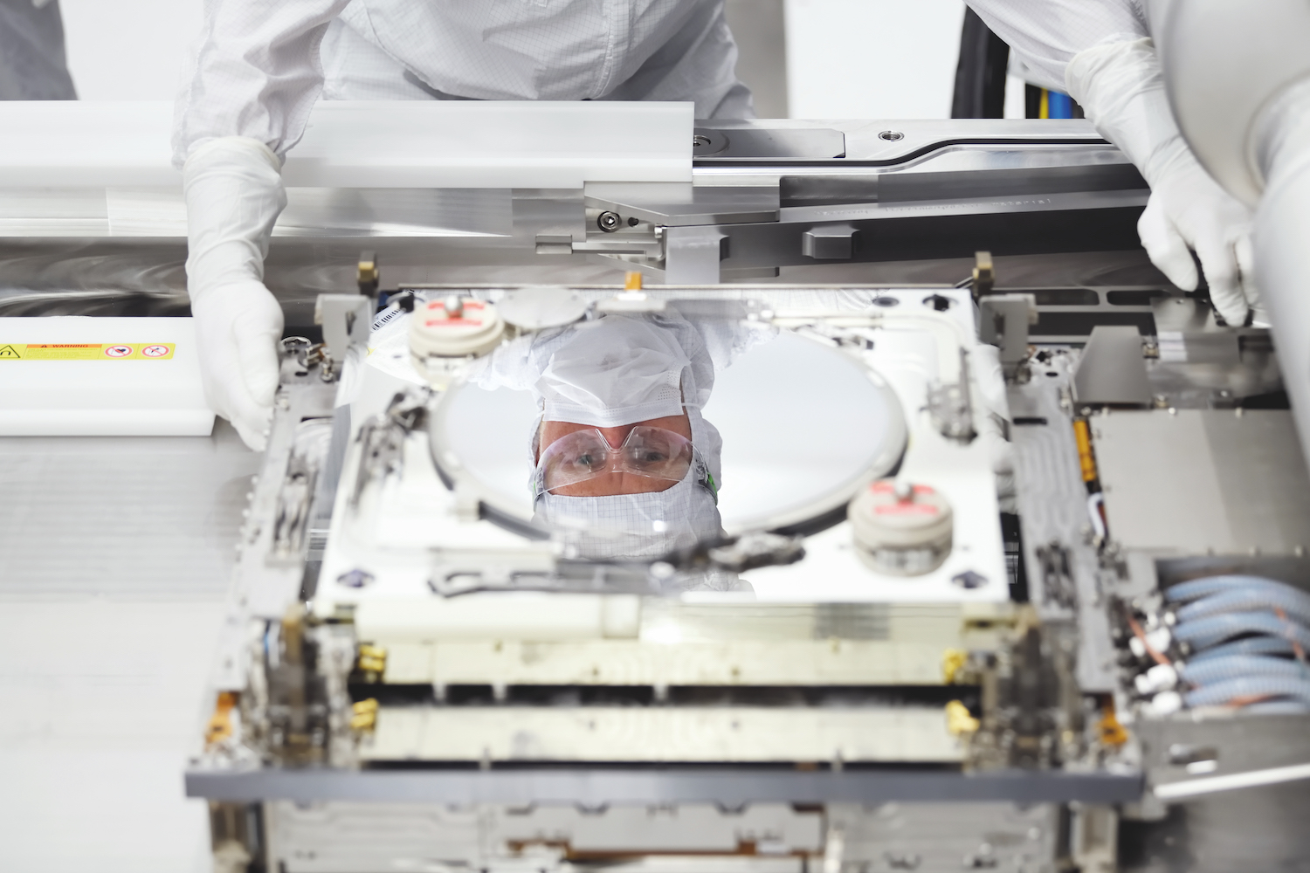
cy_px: 436
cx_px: 655
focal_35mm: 98
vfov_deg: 14.0
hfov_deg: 20.8
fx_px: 3566
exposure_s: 1/200
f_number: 3.5
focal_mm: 98
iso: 2000
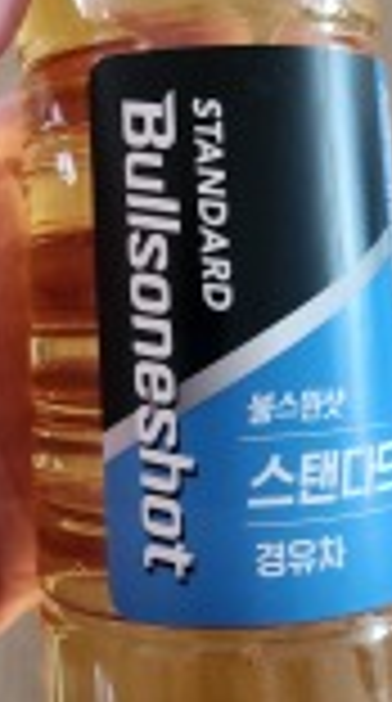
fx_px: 1079
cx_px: 135
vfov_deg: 34.8
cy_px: 126
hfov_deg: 20.5
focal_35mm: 58
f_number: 1.8
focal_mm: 5.4
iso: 500
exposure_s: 1/40
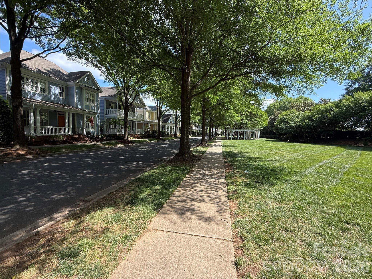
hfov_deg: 102.1
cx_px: 186
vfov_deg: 85.7
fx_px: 150
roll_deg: -1.3
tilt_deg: -2.4
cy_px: 140
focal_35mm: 14
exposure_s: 1/475
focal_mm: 2.22
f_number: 2.2
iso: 64
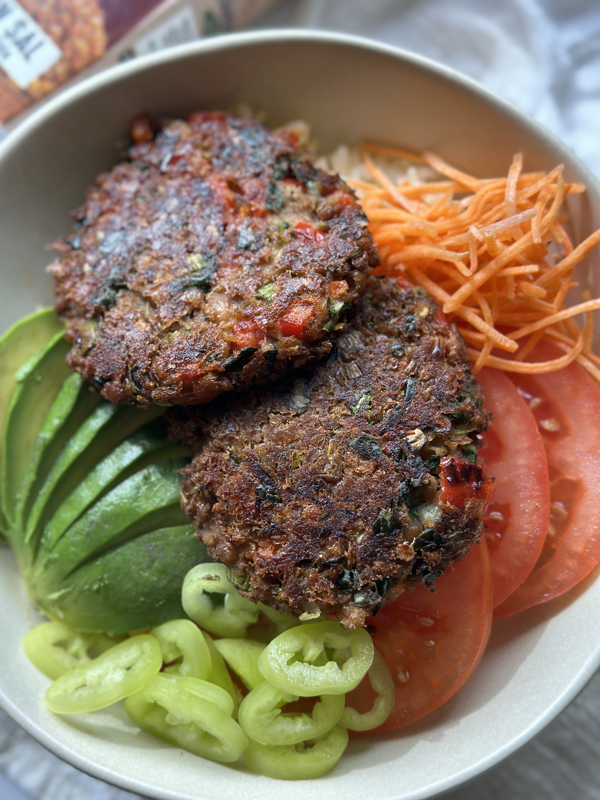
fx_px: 1109
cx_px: 300
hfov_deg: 30.3
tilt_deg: -83.2
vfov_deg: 39.7
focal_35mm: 48
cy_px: 400
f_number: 1.78
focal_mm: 6.86
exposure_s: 1/141
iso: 80
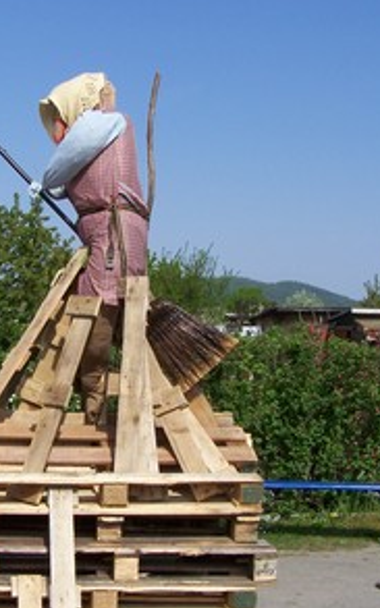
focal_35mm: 62
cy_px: 332
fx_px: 1028
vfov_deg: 33.0
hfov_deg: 20.7
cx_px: 79
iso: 64
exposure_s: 1/800
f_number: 4
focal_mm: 6.3
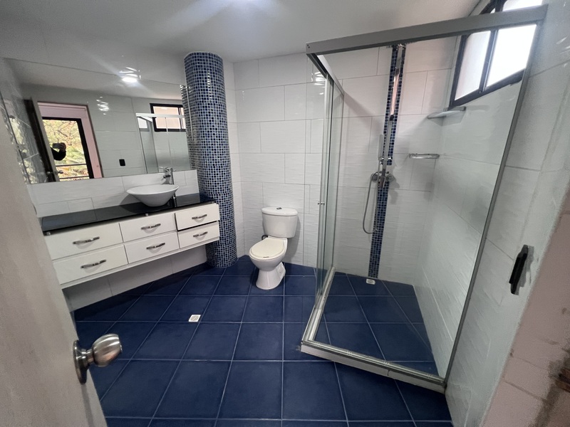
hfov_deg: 106.2
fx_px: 214
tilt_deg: -16.7
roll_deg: +1.2
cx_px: 285
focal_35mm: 13
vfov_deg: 89.9
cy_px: 214
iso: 250
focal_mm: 1.57
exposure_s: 1/60
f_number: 1.8
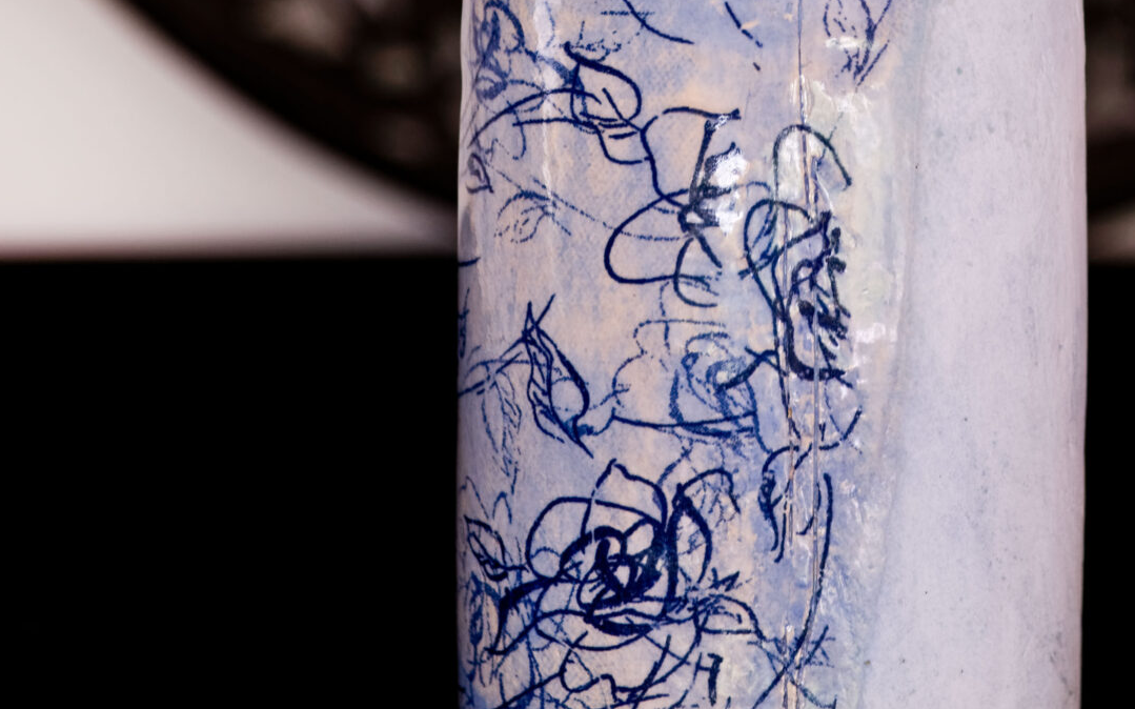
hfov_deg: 3.5
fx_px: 18680
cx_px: 758
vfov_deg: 2.2
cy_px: -300
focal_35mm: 604
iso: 500
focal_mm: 250
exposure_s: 1/50
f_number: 6.3
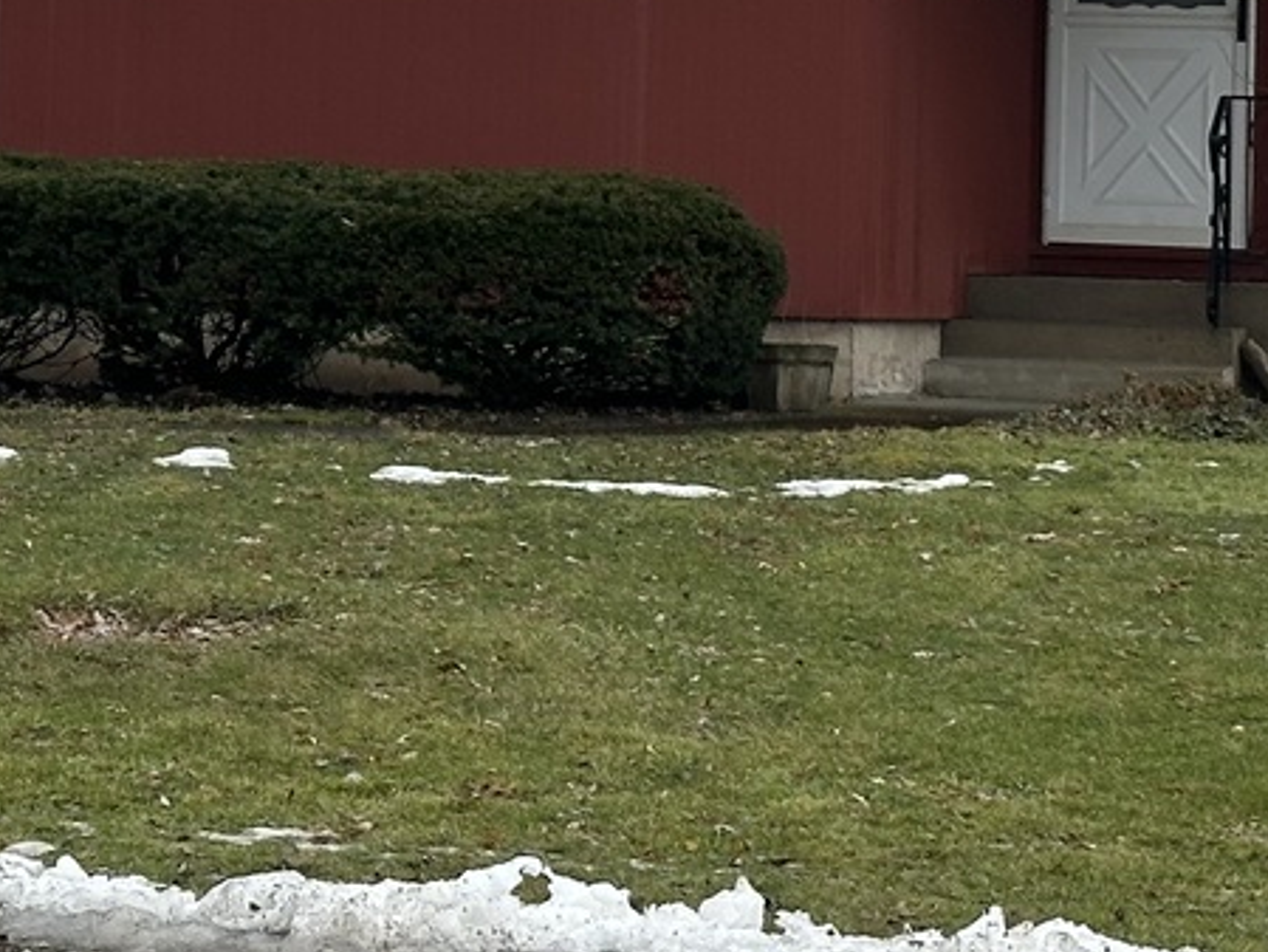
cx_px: 652
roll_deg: -1.2
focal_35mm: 154
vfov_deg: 9.5
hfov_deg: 12.8
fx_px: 5643
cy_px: -189
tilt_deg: +3.8
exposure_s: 1/903
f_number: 1.78
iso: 64
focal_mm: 6.86
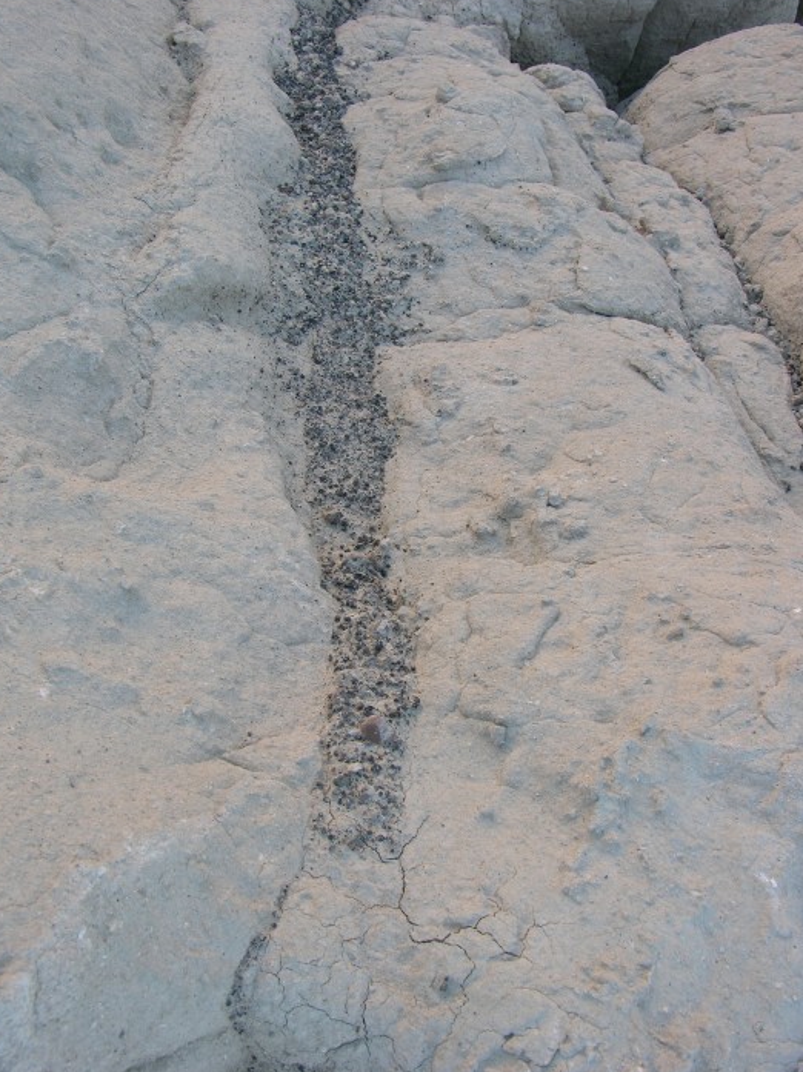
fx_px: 1331
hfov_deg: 33.6
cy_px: 518
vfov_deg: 43.9
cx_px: 397
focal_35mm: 43
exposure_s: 1/79.7
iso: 50
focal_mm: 10
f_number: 4.1
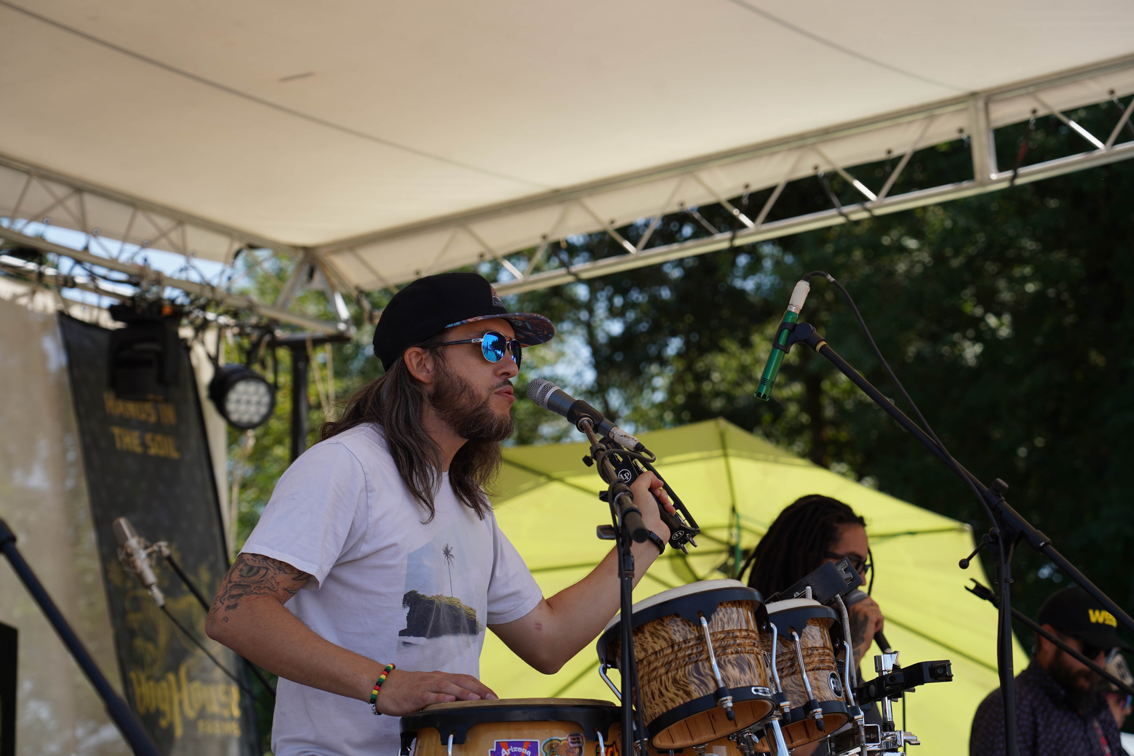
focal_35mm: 105
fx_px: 3307
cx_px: 567
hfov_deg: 19.5
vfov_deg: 13.0
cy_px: 378
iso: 100
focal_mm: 105
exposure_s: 1/320
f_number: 5.6
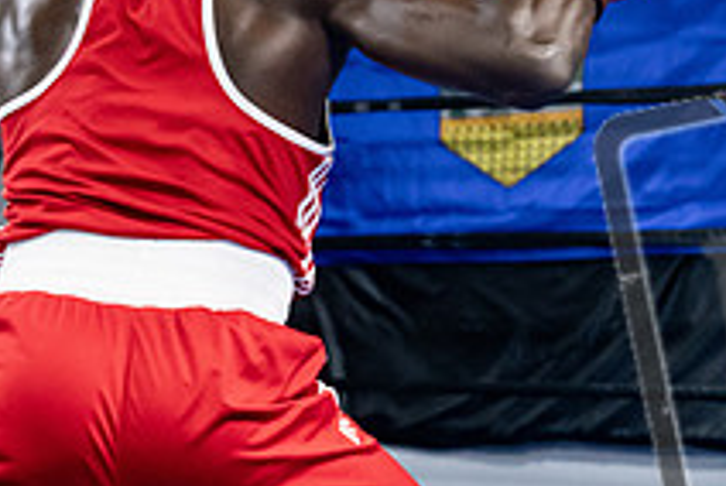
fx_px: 3312
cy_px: 173
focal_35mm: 164
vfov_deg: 8.4
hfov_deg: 12.4
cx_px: 603
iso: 10000
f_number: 2.8
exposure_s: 1/1000
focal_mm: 60
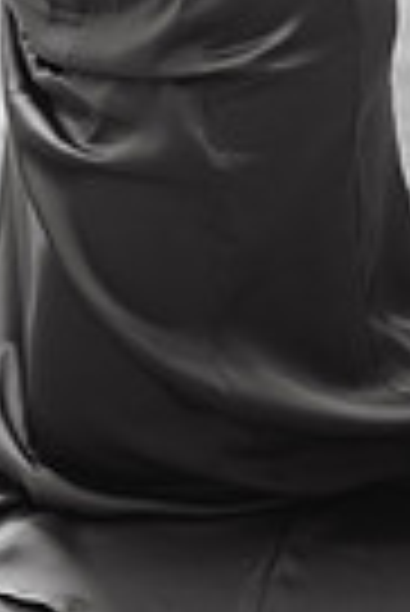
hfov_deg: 11.4
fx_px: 1976
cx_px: -203
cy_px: -234
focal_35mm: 116
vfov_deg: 16.4
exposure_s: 1/125
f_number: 1.8
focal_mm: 35
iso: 640
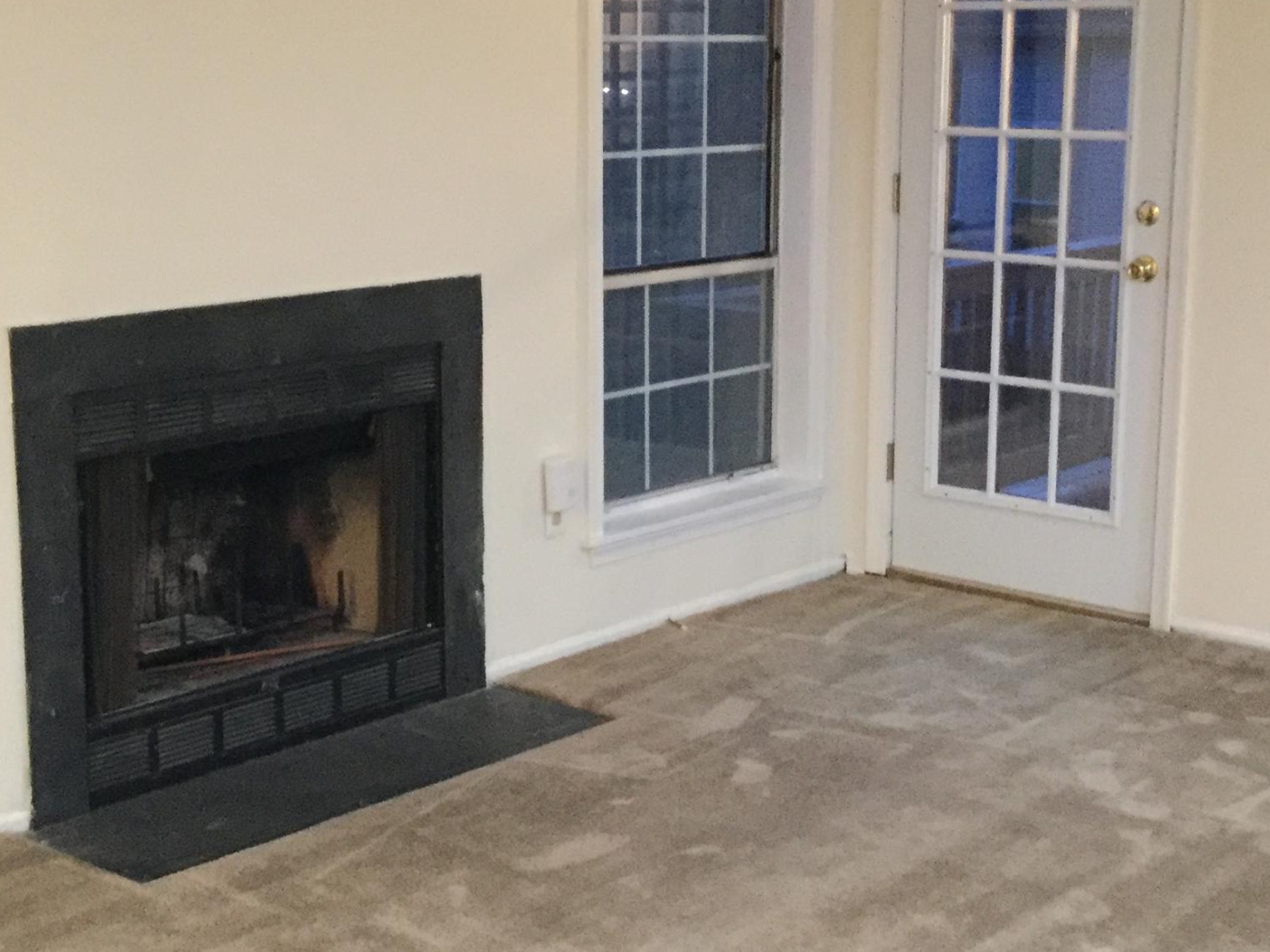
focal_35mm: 61
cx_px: 630
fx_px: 2237
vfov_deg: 24.0
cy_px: 461
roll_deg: +1.8
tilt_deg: -10.7
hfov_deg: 31.7
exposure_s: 1/15
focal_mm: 3.3
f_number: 2.4
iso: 400
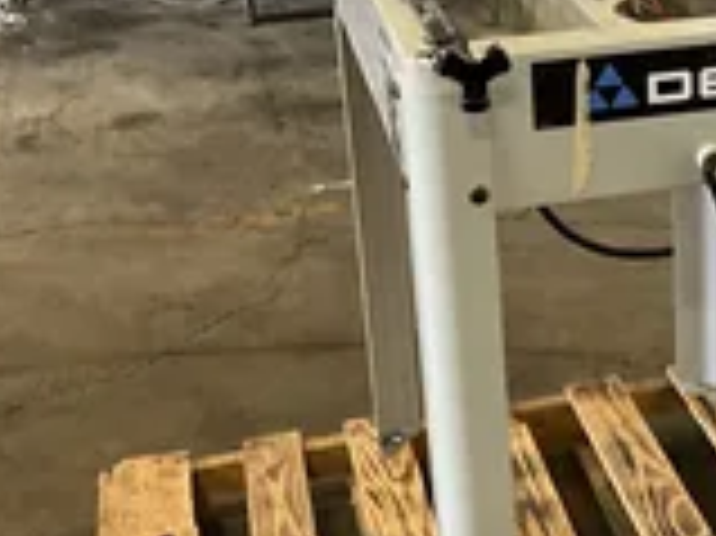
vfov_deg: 20.1
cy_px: 230
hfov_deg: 25.9
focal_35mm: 73
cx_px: 635
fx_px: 1509
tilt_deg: -24.7
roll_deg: +1.8
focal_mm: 3
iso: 160
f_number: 1.8
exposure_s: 1/60
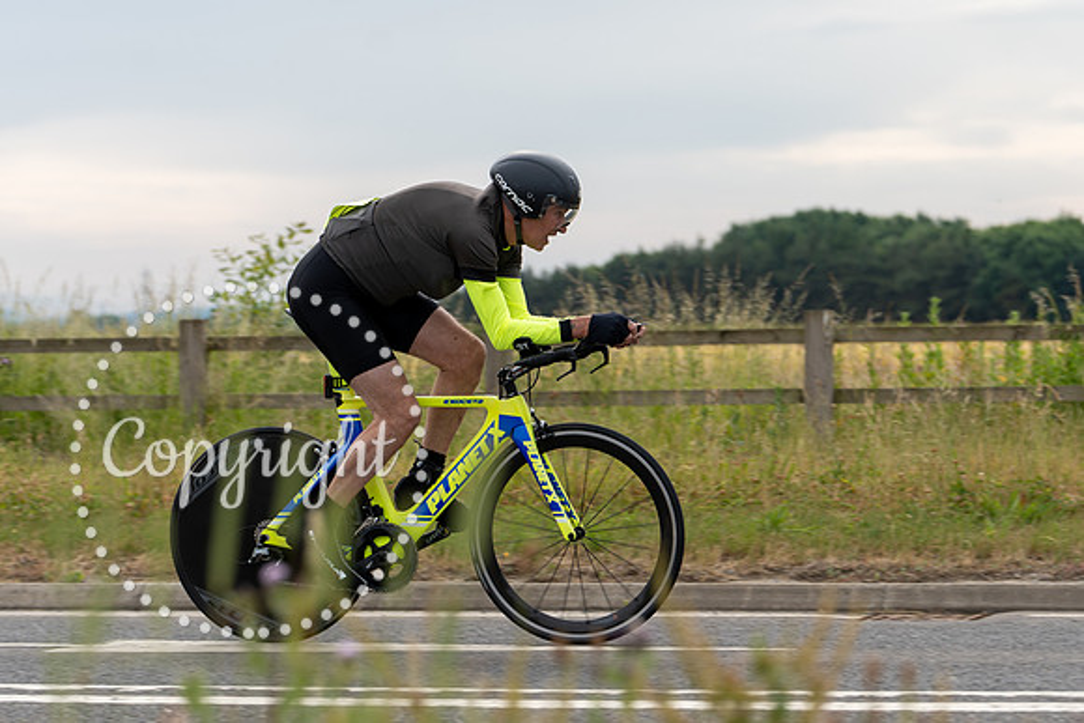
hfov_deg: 17.4
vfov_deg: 11.7
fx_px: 3534
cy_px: 297
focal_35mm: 117
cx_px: 579
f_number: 4
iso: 160
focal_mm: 98
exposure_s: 1/800
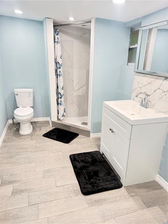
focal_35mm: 24
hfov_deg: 56.8
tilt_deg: -18.1
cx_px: 84
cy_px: 112
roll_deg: -2.7
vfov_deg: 71.6
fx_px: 155
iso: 250
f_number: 1.78
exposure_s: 1/60
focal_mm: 6.76
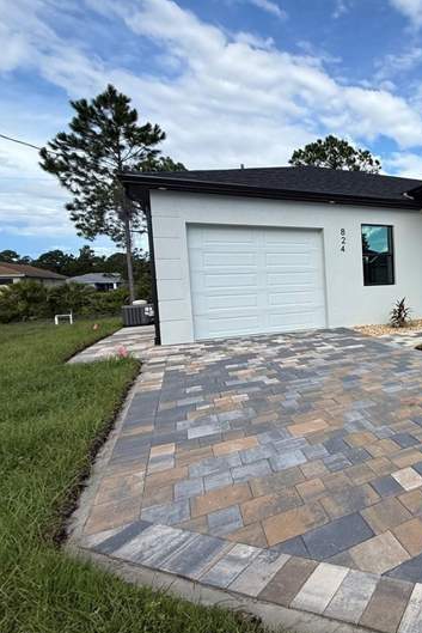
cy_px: 300
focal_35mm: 22
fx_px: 387
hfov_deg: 46.1
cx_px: 439
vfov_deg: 78.5
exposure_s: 1/1613
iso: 50
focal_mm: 2.22
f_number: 2.2
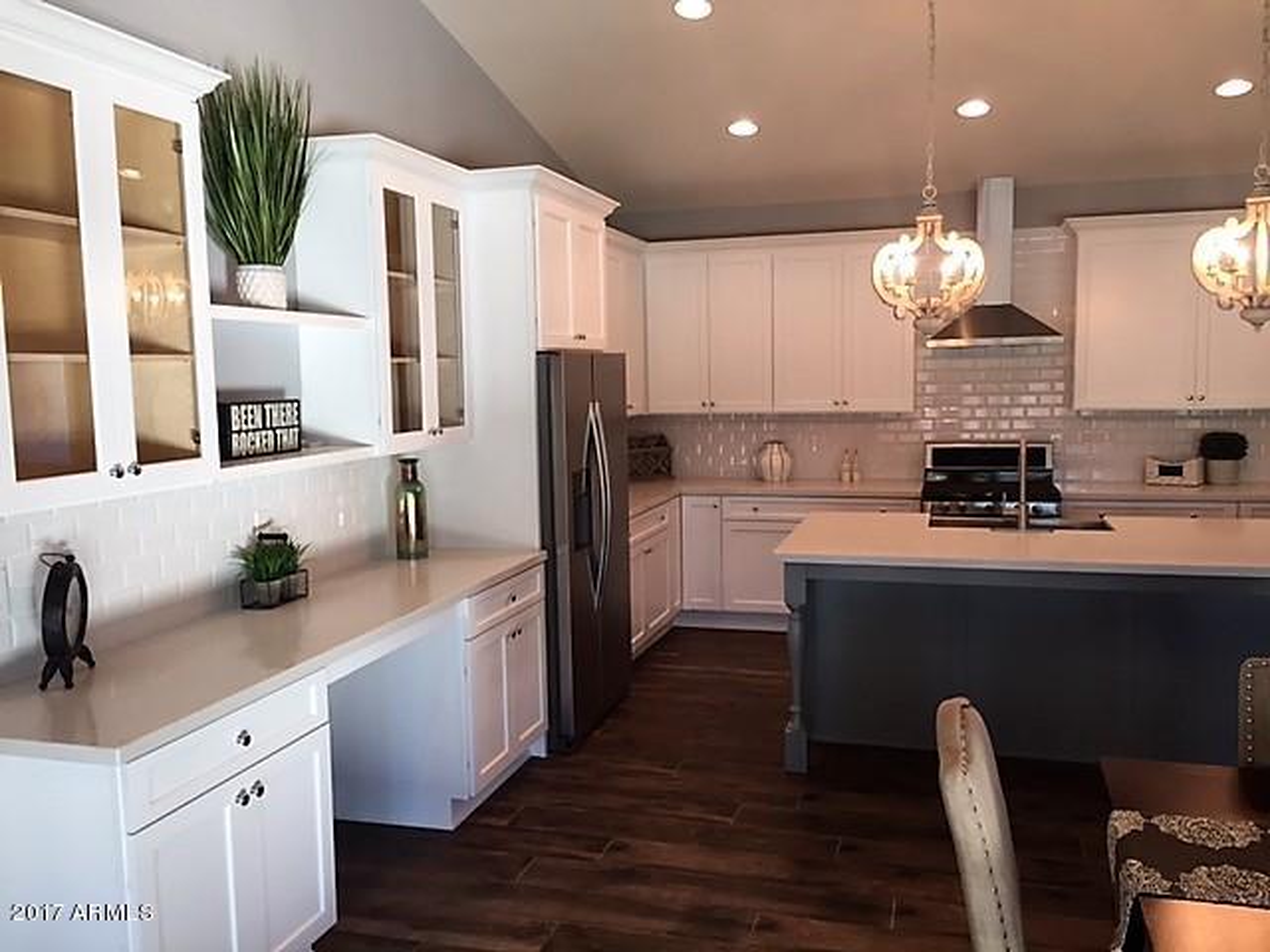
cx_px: 635
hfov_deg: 61.7
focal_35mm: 29
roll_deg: +1.3
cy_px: 476
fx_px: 1064
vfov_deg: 48.2
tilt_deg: -5.5
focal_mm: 4.15
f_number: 2.2
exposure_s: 1/40
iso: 32
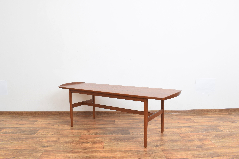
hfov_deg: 67.4
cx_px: 120
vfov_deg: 47.9
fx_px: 179
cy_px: 80
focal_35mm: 27
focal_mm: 18
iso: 100
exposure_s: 4
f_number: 22
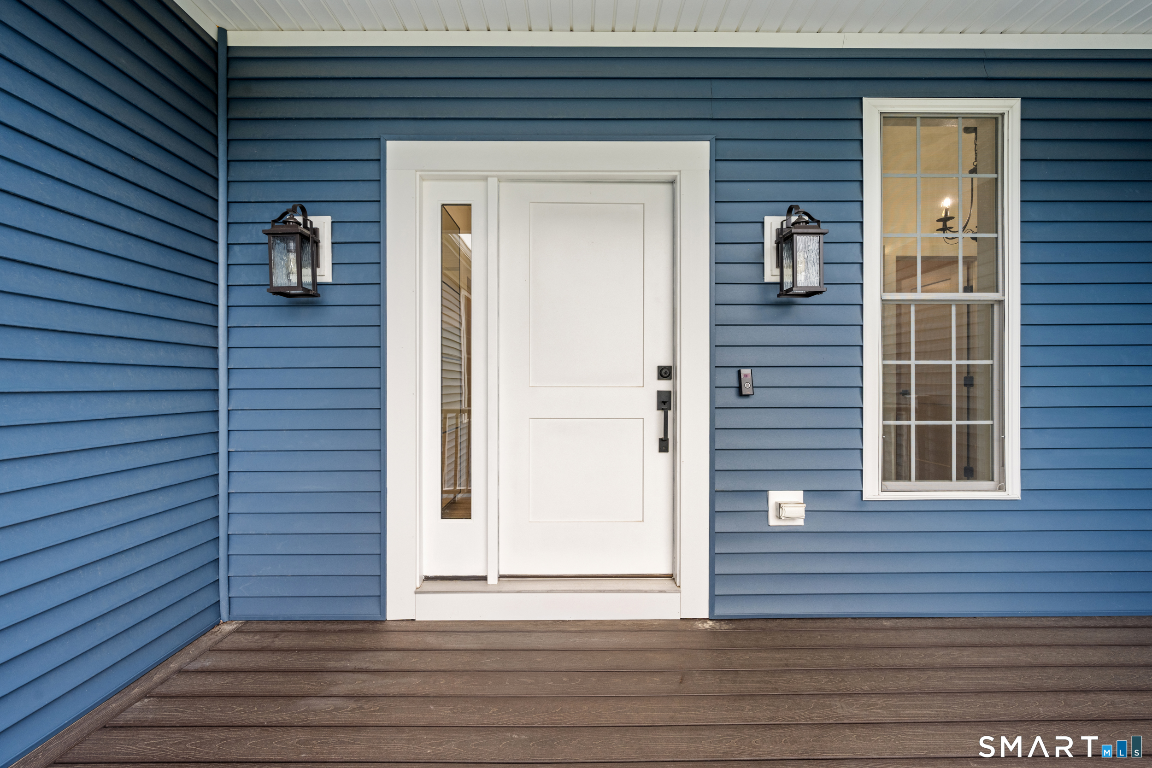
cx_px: 576
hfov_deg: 104.3
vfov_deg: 81.2
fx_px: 448
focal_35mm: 14
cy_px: 384
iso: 320
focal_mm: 14
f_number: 9
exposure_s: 1/25
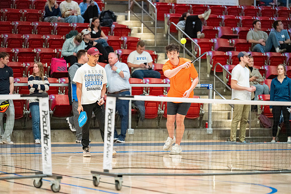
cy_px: 97
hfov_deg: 13.2
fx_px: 1253
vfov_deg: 8.9
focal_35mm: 155
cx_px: 146
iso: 5000
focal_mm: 155
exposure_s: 1/500
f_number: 2.8
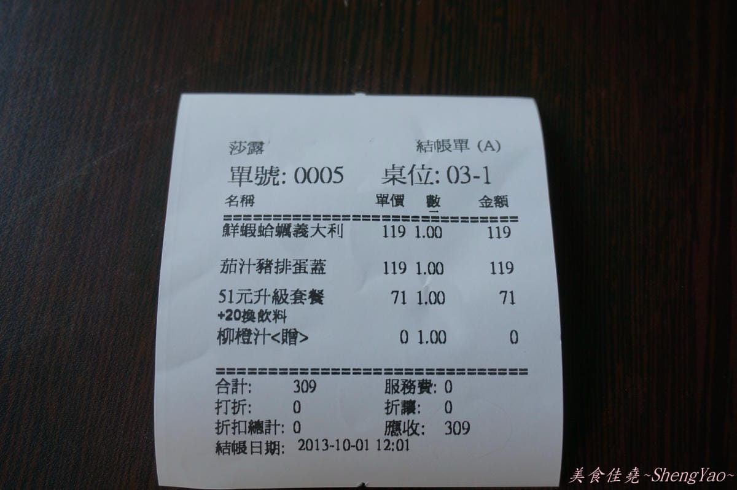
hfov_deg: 45.0
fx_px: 890
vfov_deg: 30.8
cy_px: 245
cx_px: 368
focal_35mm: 44
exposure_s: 1/60
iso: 125
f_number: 4.5
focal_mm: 29
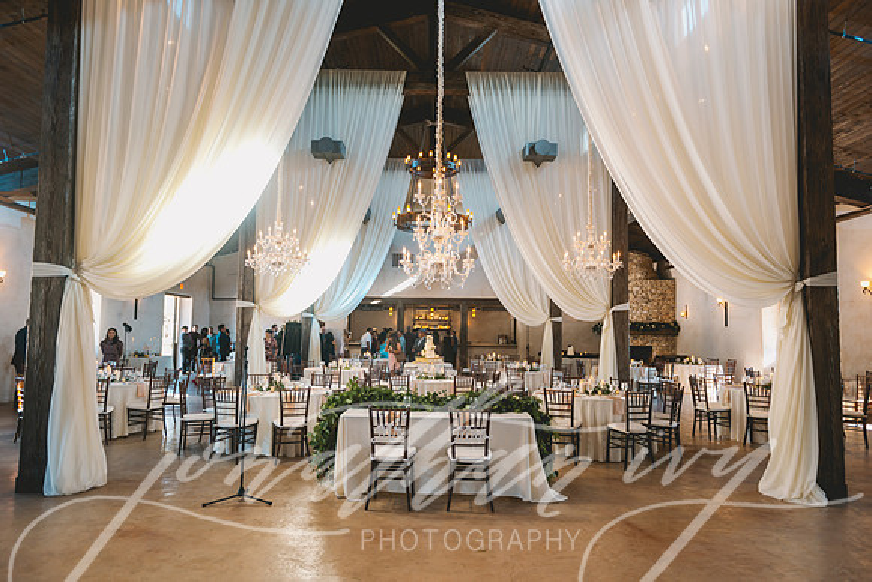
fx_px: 581
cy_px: 291
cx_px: 436
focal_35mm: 24
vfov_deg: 53.2
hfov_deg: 73.7
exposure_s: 1/80
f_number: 2.8
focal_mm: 24
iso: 400
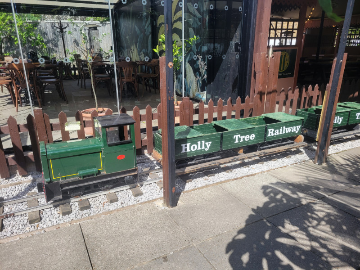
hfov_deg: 67.3
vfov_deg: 53.1
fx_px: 270
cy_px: 135
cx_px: 180
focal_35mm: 26
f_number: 1.8
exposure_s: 1/1372
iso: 40
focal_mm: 5.4
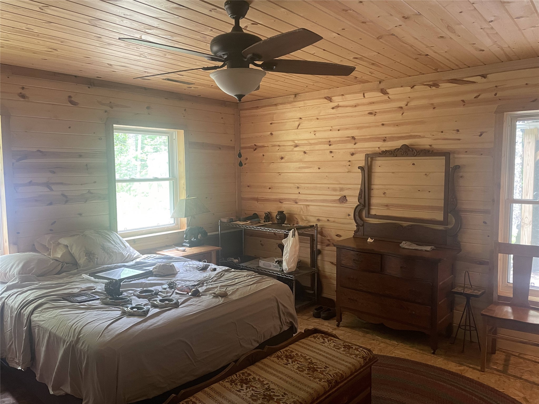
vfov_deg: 53.1
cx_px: 270
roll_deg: +0.7
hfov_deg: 67.3
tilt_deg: -4.8
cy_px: 202
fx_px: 405
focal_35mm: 26
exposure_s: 1/60
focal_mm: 4.2
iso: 400
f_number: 1.6
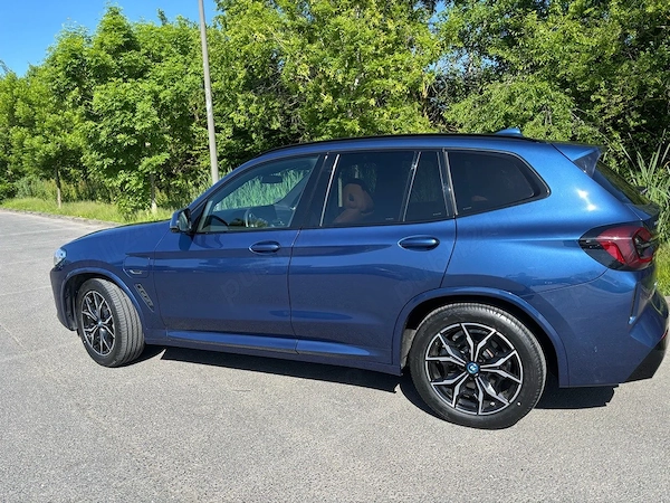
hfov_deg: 67.3
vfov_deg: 53.1
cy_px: 252
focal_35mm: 26
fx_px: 503
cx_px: 335
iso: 50
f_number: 1.6
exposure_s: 1/1328
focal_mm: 5.96
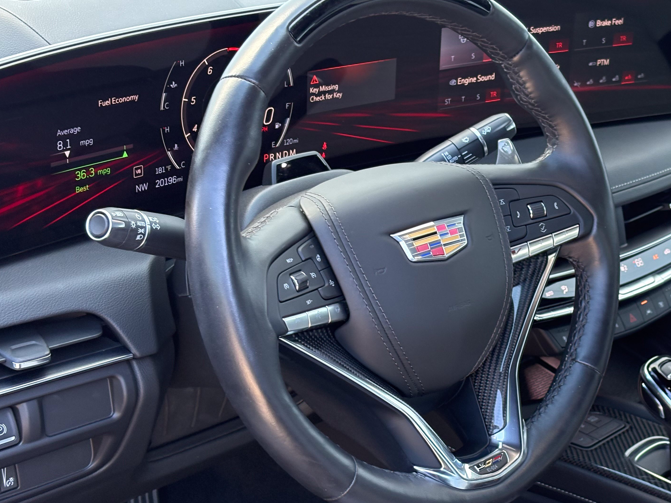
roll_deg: -4.2
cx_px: 474
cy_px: 278
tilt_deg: -21.0
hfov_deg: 26.1
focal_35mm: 74
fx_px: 1434
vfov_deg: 19.9
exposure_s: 1/79
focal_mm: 5.96
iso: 100
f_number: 1.6
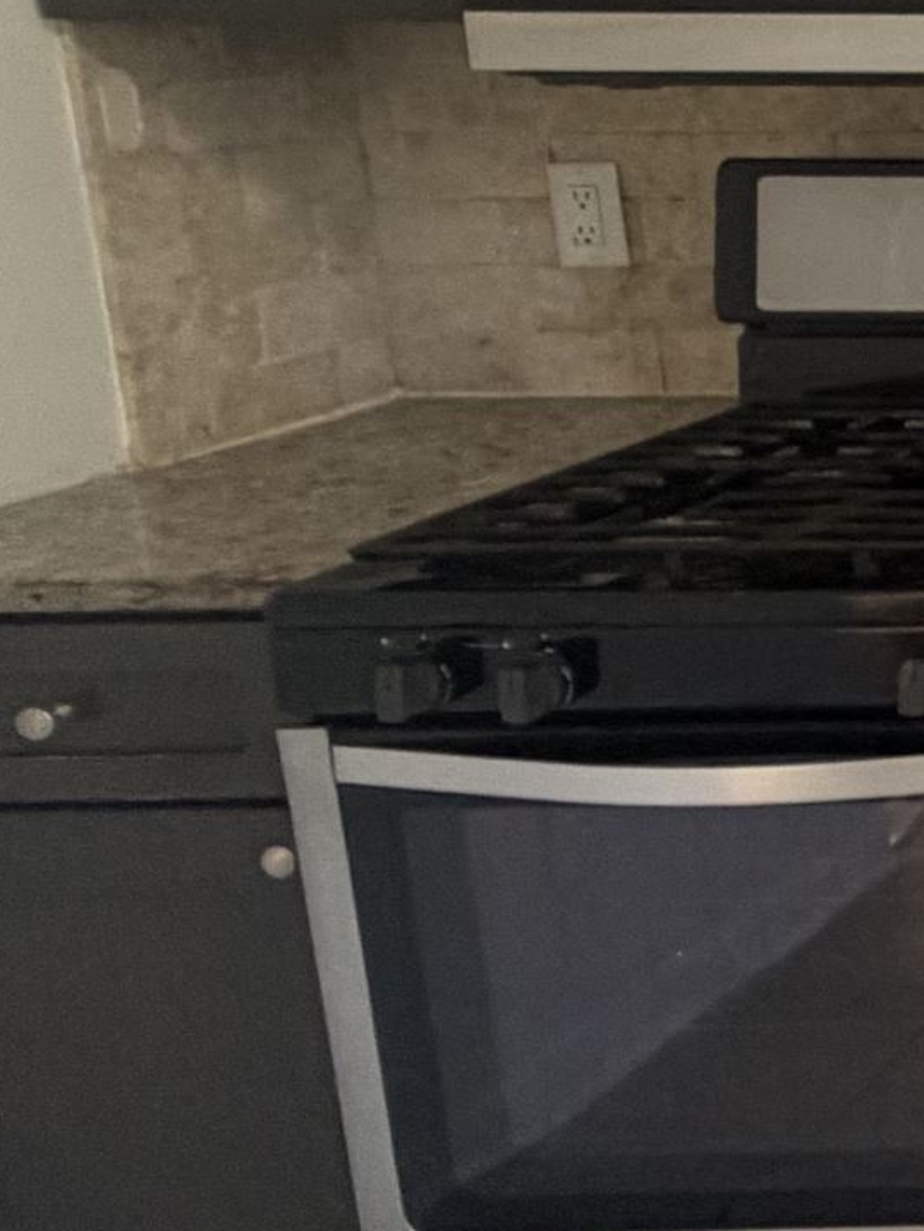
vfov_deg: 31.3
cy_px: 227
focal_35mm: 60
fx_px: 2135
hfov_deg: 13.9
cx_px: 2367
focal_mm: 2.22
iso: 250
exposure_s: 1/60
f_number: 2.2
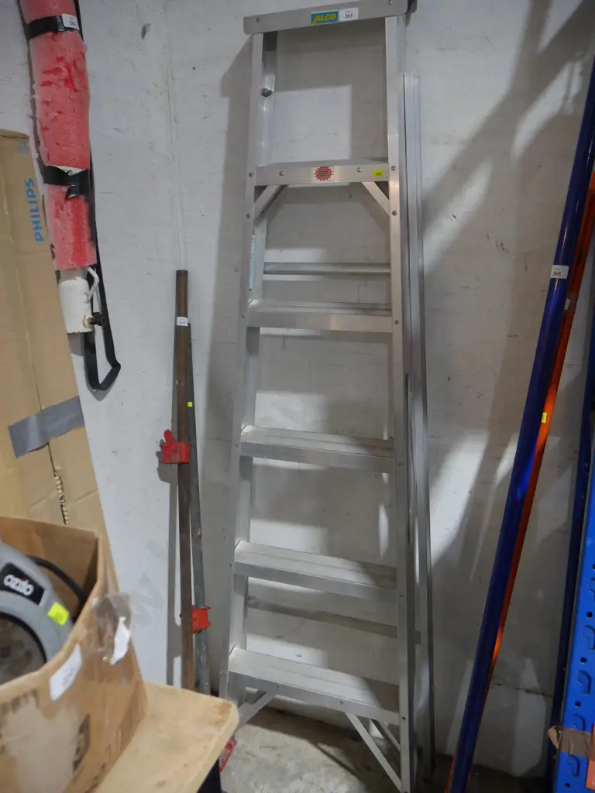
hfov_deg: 49.7
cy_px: 396
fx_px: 642
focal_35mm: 28
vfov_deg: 63.4
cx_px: 298
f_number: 3.5
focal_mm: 14
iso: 800
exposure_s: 1/60
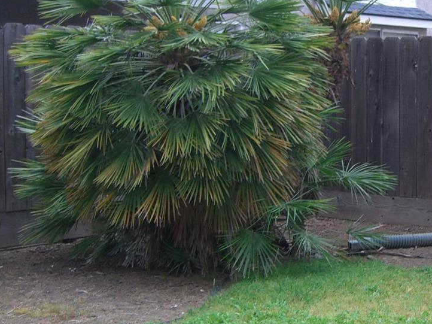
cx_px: 427
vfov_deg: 18.6
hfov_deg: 23.7
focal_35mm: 79
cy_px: 149
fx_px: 986
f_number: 2.8
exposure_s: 1/80
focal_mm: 7.9
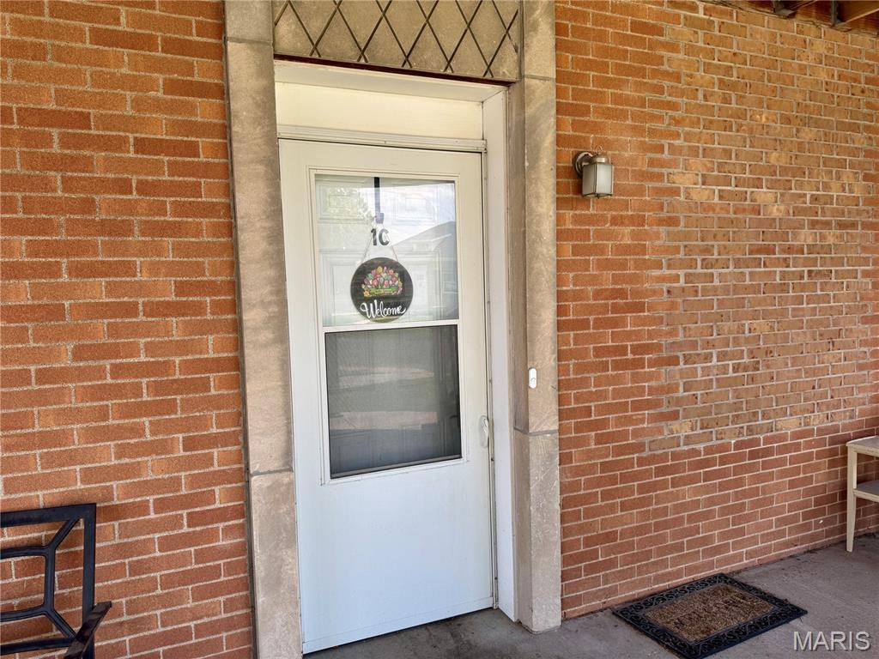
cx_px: 440
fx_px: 609
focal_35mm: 24
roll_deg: +1.2
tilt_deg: -4.6
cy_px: 330
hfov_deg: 71.6
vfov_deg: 56.8
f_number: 1.78
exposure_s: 1/567
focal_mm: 6.76
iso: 80
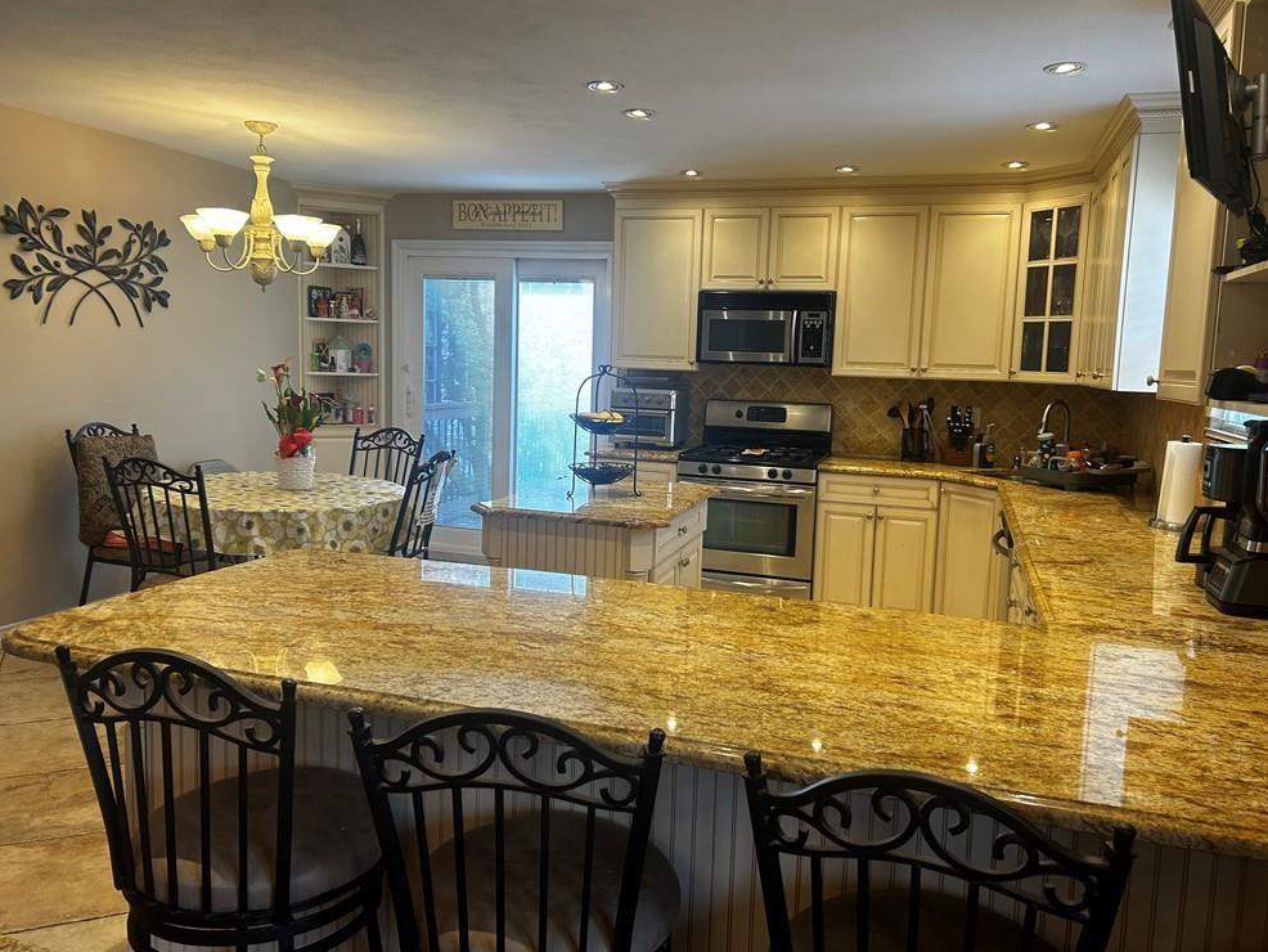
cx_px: 637
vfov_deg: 51.4
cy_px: 480
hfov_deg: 65.3
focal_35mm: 27
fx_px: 989
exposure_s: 1/120
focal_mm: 5.7
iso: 100
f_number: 1.5
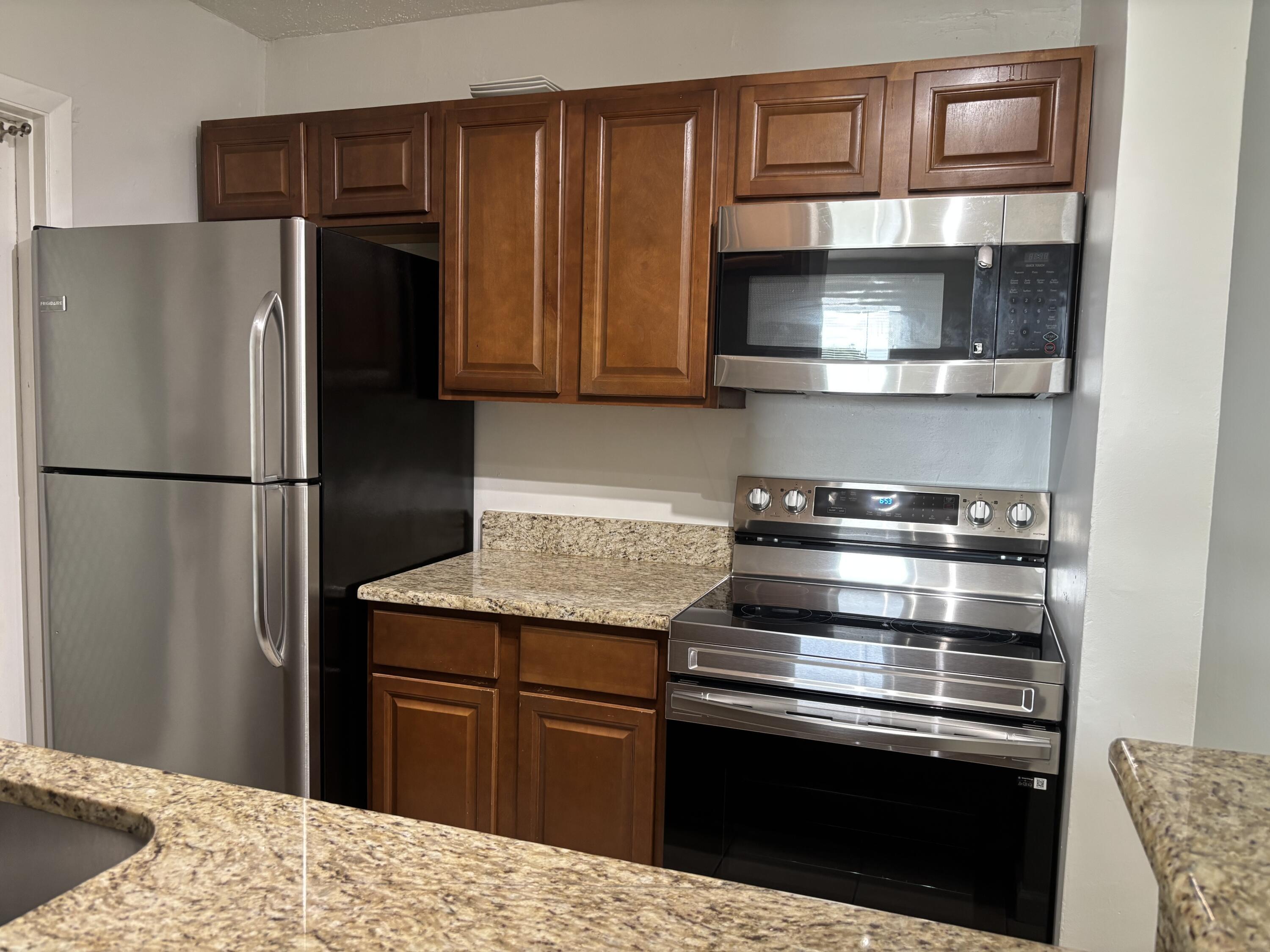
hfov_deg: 67.3
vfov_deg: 53.1
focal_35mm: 26
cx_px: 635
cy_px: 476
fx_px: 954
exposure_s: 1/60
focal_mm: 5.96
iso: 160
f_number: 1.6
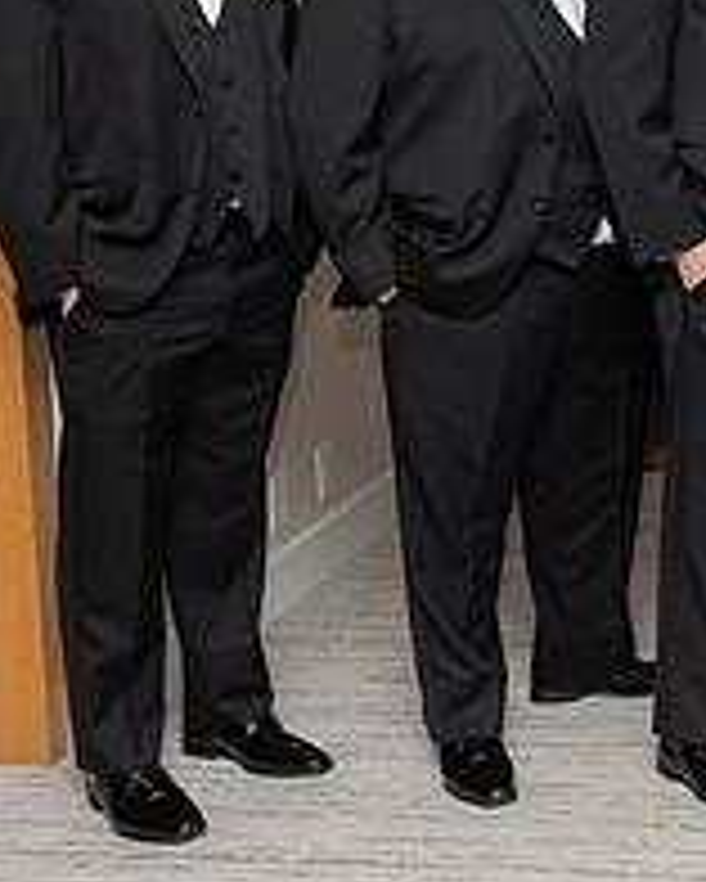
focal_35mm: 75
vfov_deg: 24.8
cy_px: 124
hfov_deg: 18.5
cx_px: 1012
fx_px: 1957
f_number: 4
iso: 1250
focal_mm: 27
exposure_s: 1/200
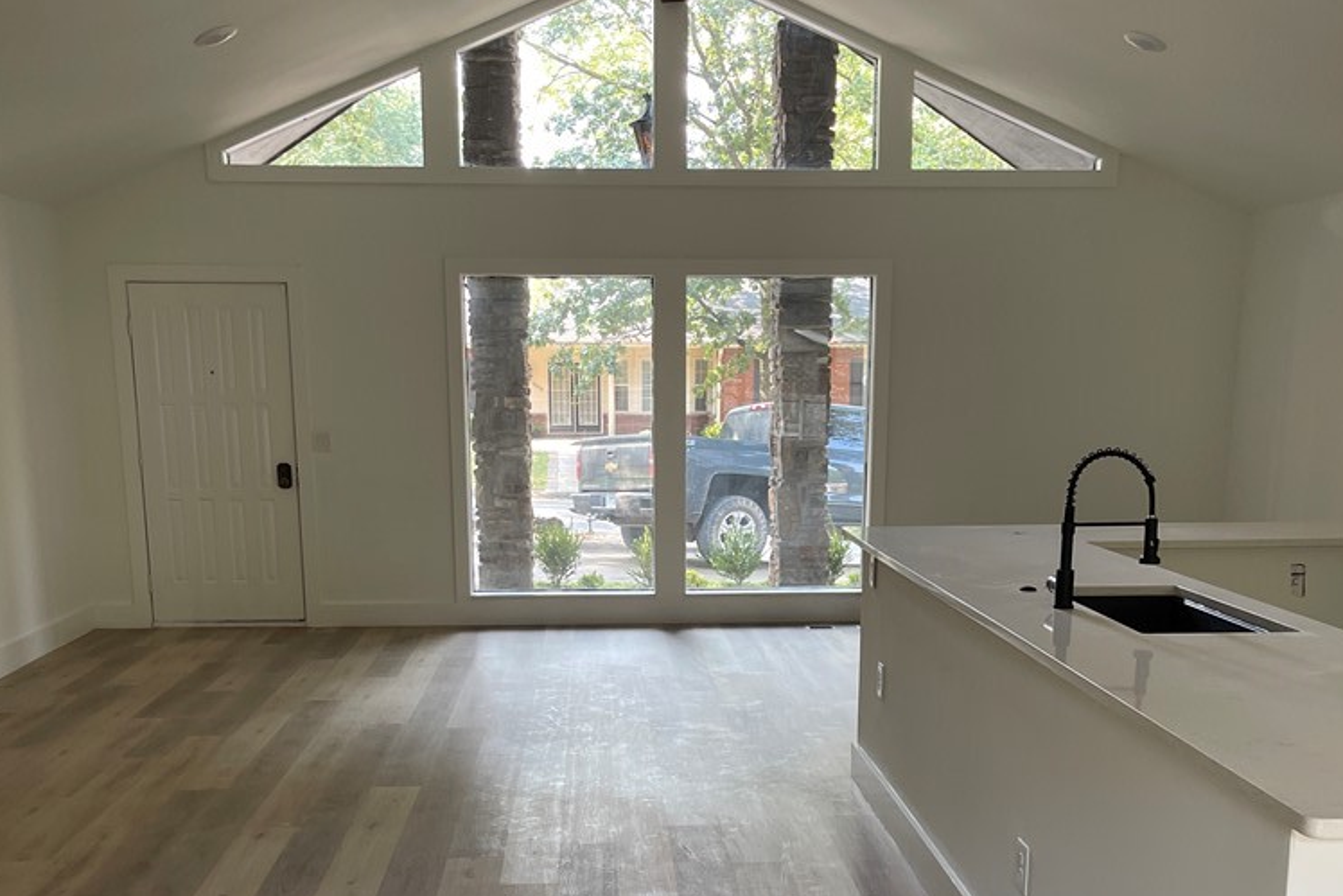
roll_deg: +0.5
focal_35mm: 37
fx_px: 1380
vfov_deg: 35.4
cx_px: 677
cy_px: 632
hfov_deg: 51.9
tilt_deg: -9.4
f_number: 1.6
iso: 125
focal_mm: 5.1
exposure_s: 1/120
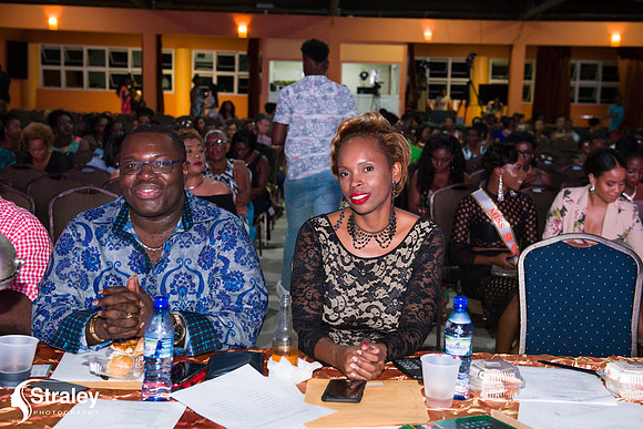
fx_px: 857
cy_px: 214
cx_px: 322
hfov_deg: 41.1
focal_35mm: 48
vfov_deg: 28.1
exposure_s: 1/160
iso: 4000
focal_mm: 48
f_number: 5
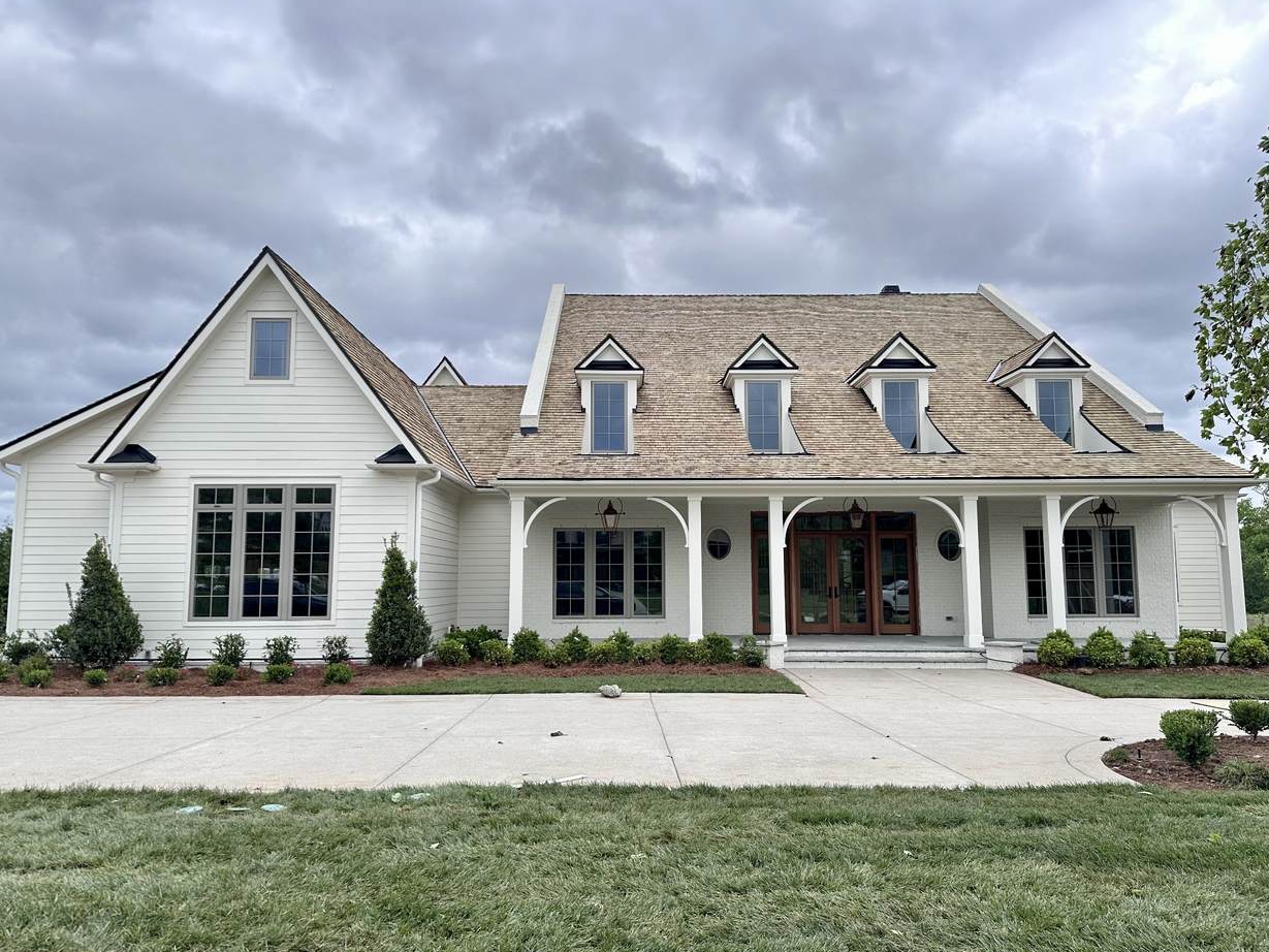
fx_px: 917
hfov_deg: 69.4
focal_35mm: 25
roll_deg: -0.1
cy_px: 487
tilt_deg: +6.8
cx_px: 644
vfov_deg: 54.9
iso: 80
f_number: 1.78
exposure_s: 1/2410
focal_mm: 6.86
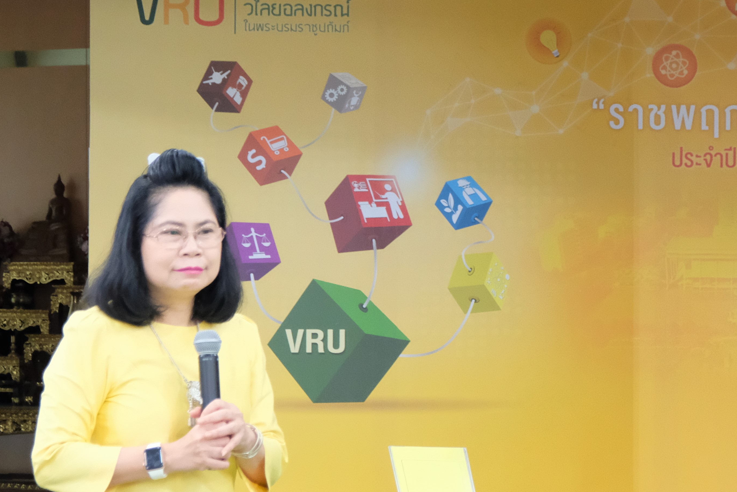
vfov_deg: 9.0
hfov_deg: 13.4
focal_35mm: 152
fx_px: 3112
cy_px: 199
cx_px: 663
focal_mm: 46.3
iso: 3200
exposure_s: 1/40
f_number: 4
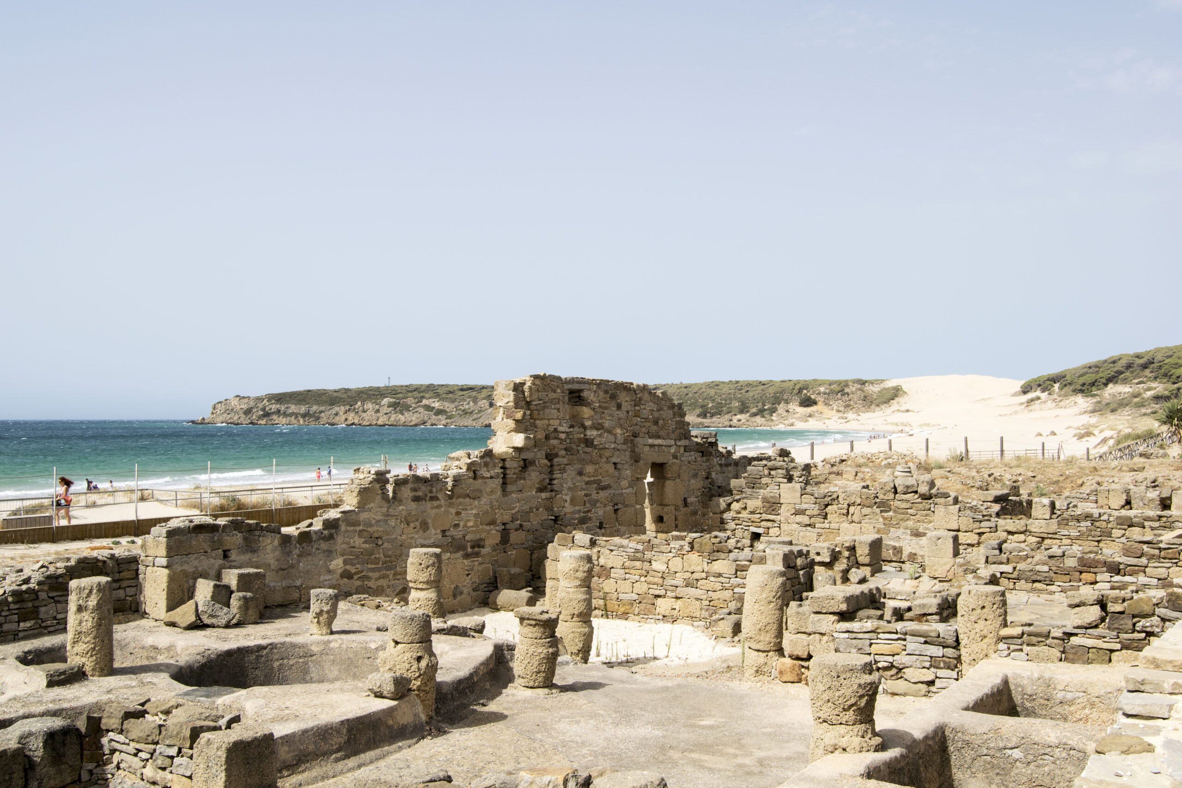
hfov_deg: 53.1
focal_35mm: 36
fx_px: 1182
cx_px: 591
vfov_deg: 36.9
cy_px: 394
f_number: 10
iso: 200
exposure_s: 1/400
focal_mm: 24
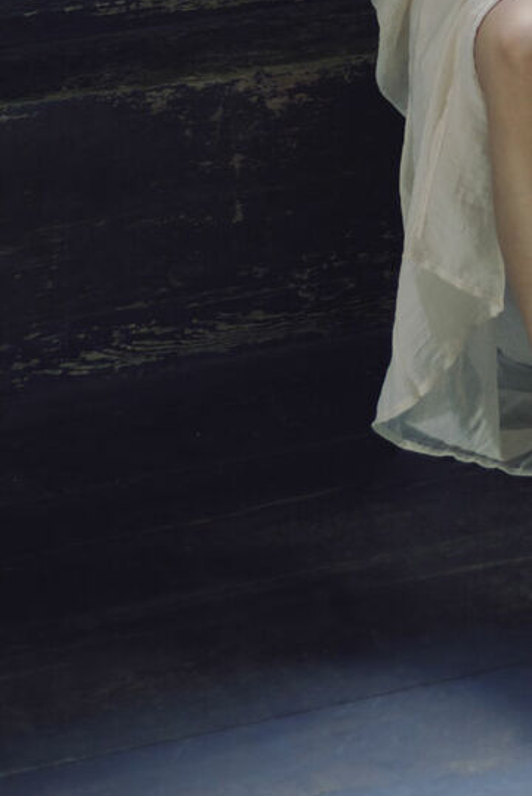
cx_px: 504
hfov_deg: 9.4
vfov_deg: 13.5
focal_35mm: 146
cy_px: -252
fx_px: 3232
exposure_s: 1/125
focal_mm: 50
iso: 320
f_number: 1.8
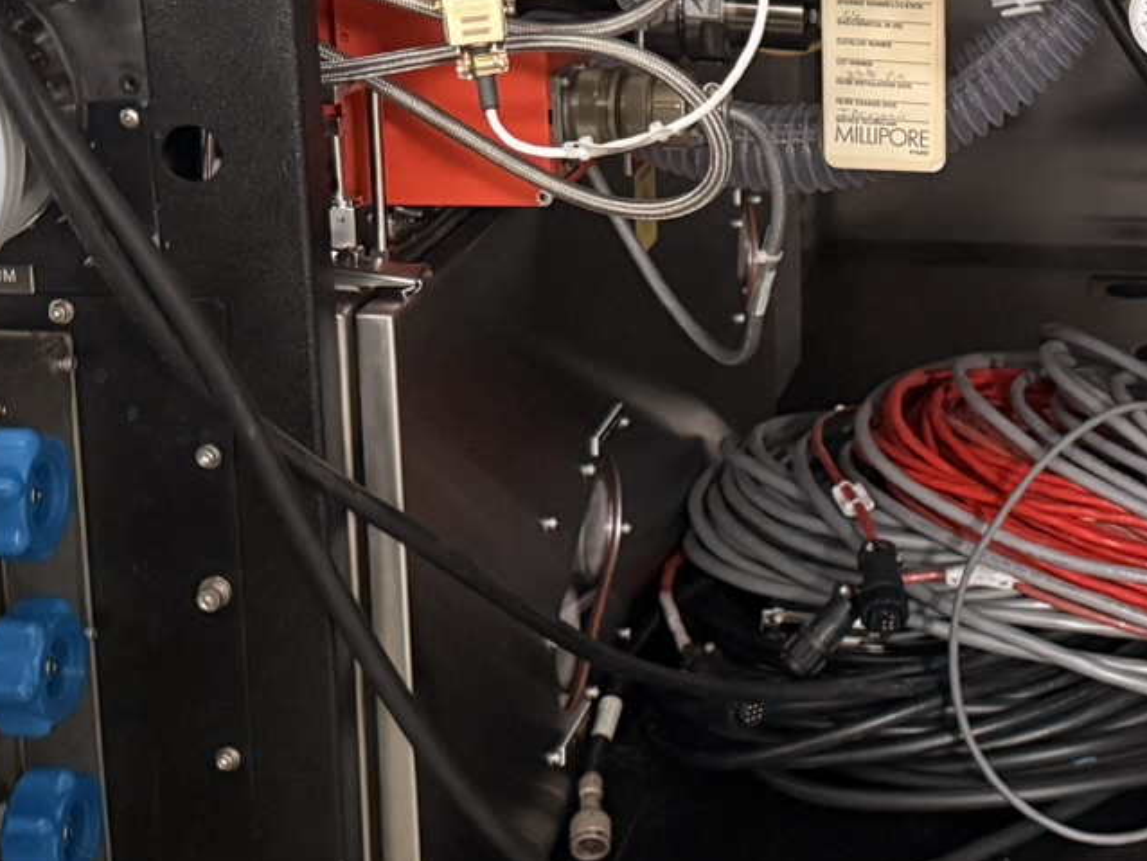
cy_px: 167
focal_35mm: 77
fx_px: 2552
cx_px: 1068
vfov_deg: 19.0
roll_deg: -0.3
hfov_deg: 24.5
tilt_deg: -13.5
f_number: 1.78
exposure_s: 1/44
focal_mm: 6.76
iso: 800
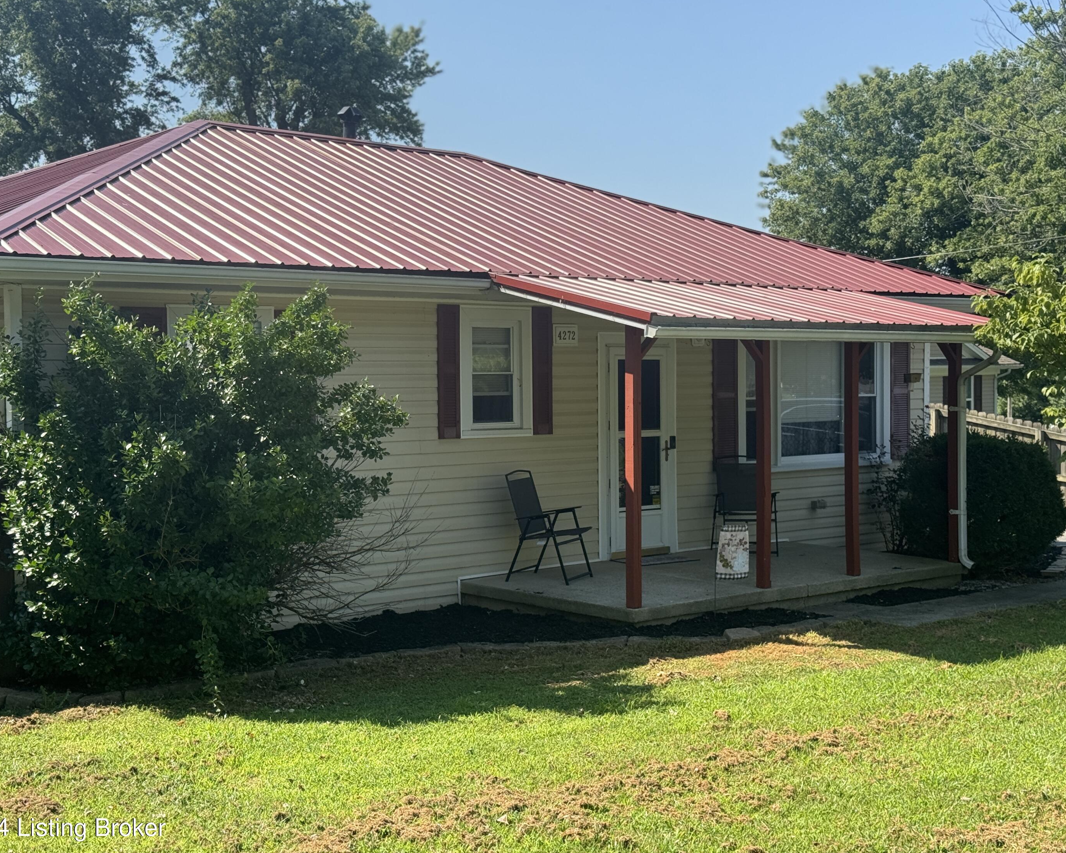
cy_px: 432
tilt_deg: -3.0
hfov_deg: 36.7
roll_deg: +0.2
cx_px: 516
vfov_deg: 29.7
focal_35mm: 51
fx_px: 1609
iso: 64
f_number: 1.78
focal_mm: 6.76
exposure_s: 1/1770
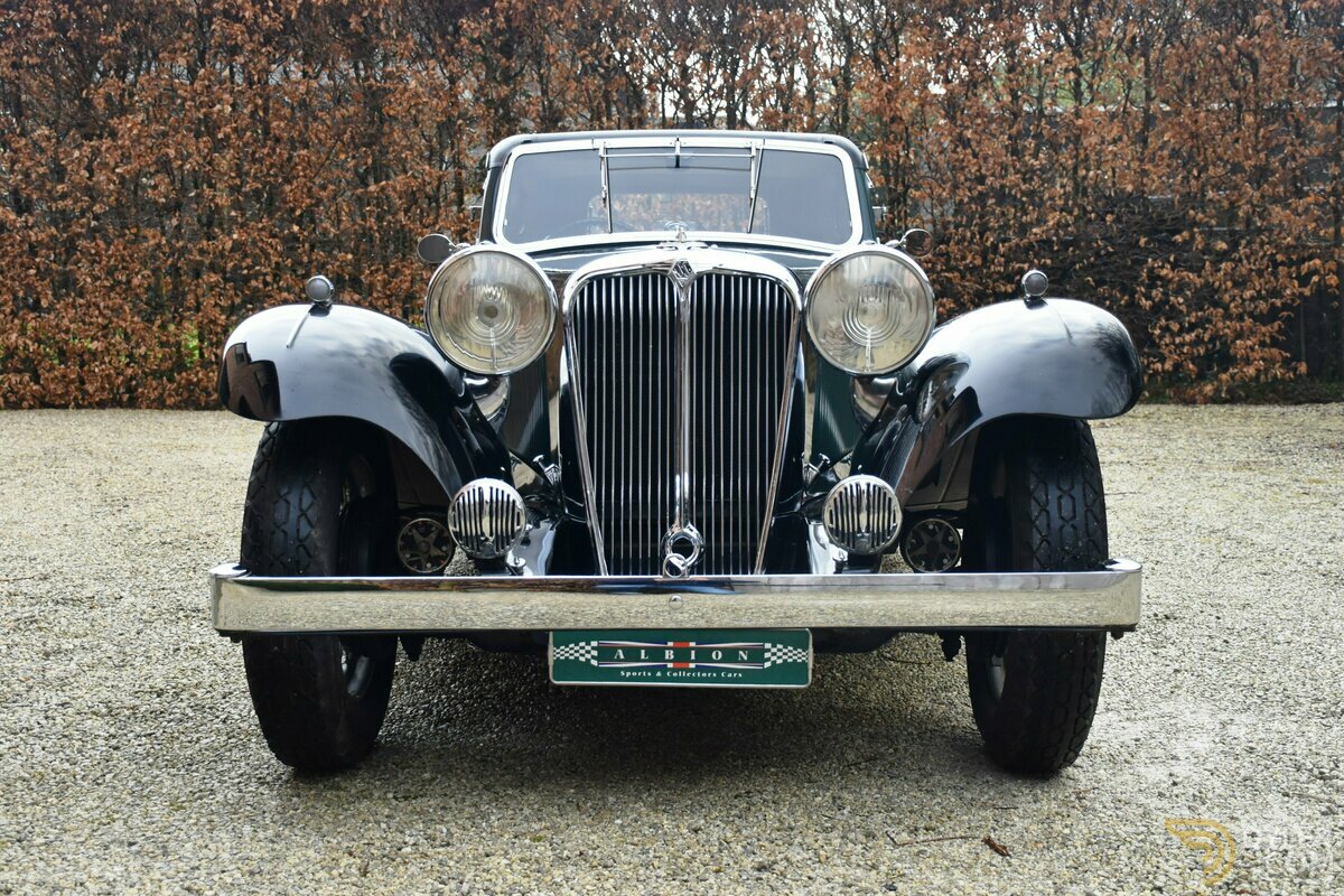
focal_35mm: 40
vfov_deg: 33.0
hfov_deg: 47.9
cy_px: 448
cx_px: 672
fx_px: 1512
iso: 640
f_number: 4
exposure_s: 1/250
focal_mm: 27
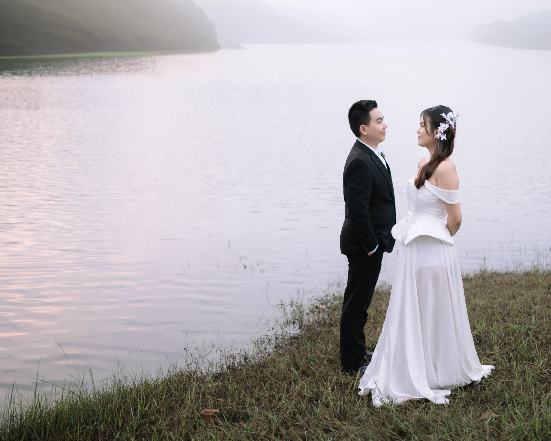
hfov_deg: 29.7
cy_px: 111
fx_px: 1027
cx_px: 394
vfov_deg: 24.0
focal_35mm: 63
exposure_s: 1/200
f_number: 1.4
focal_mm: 35
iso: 200
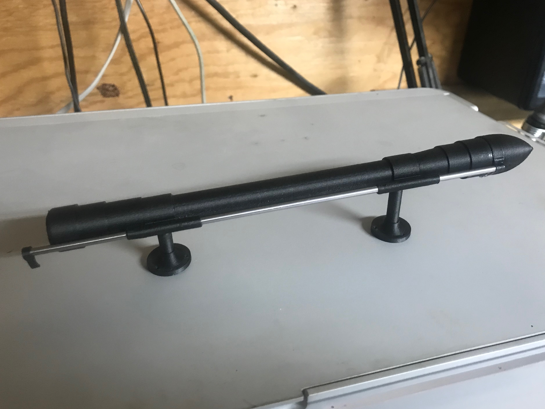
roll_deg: -0.4
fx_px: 472
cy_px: 198
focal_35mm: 30
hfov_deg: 60.0
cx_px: 269
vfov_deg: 46.8
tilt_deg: -29.6
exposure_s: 1/15
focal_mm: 3.99
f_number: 1.8
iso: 50
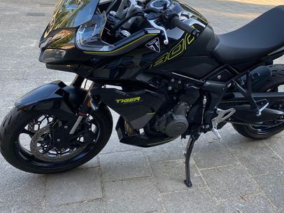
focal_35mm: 41
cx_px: 191
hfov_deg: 45.1
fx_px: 336
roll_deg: -6.6
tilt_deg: -21.6
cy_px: 76
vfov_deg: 34.9
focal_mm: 4.25
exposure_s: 1/122
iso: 32
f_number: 1.8
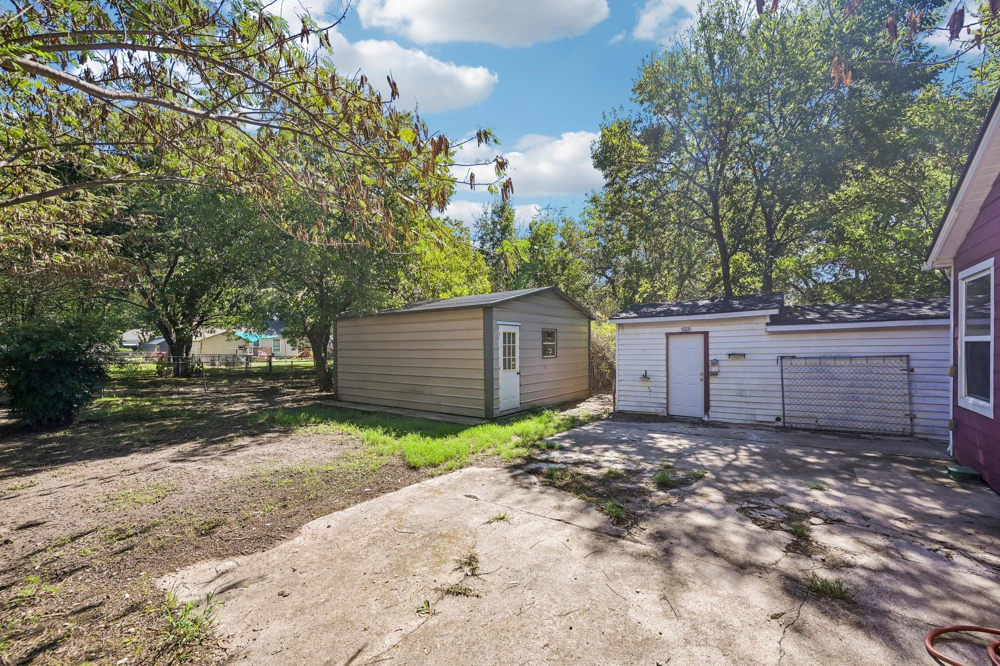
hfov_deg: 104.3
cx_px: 500
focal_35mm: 14
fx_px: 389
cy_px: 333
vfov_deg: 81.2
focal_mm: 14
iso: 250
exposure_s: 1/320
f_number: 9
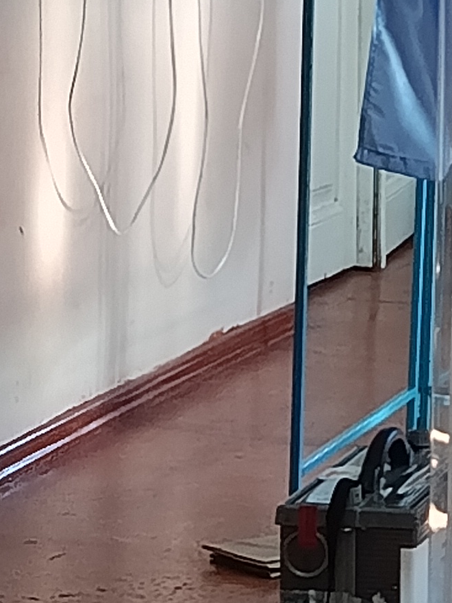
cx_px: 683
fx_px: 3325
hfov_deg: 7.6
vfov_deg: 10.2
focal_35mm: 191
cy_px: -84
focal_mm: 5.24
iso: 526
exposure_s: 1/100
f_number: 1.7
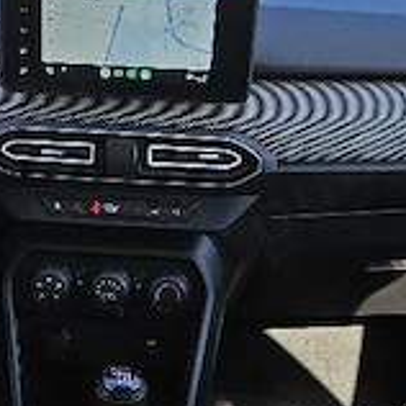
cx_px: 113
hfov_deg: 22.3
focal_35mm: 77
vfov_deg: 22.4
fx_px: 1022
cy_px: 136
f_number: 1.8
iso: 40
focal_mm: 5.4
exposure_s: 1/417
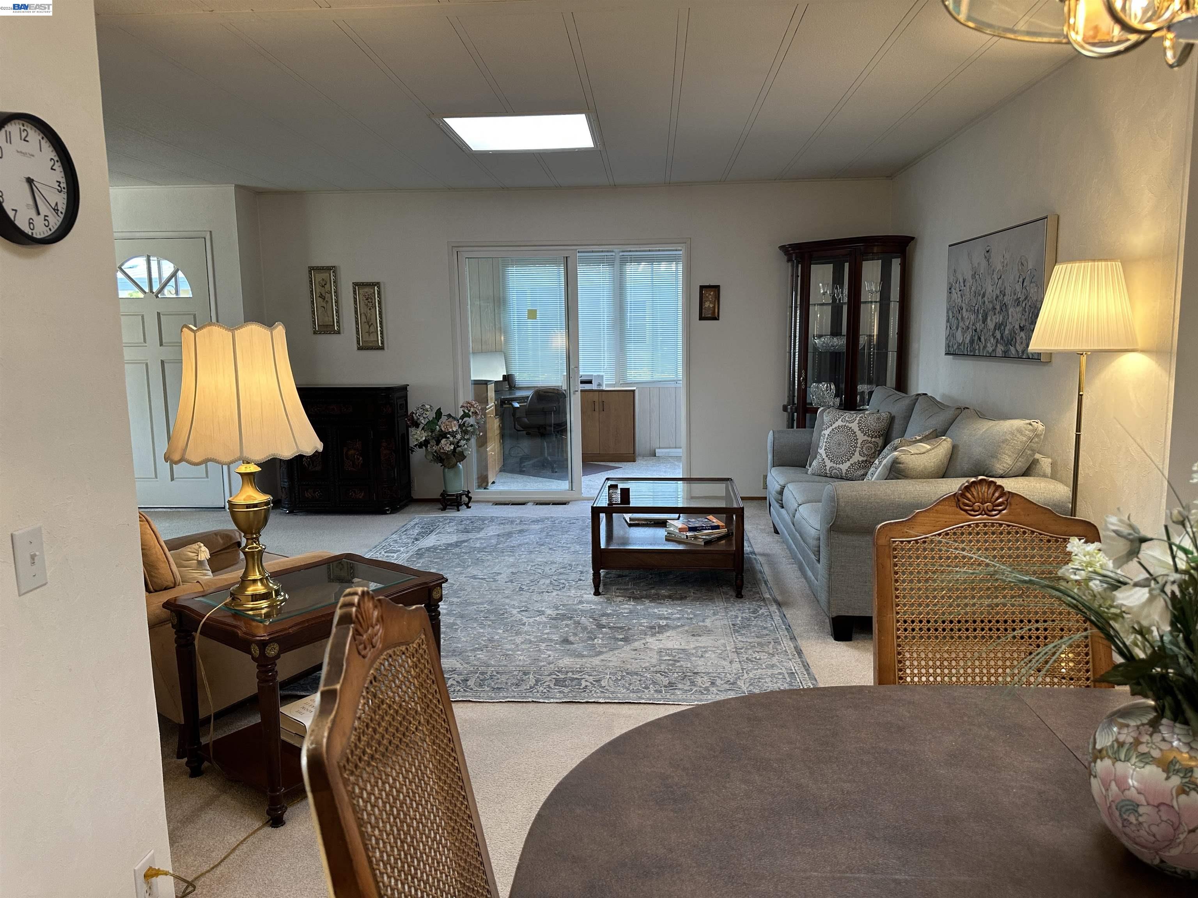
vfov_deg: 56.8
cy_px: 449
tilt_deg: -7.9
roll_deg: +0.5
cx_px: 599
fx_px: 831
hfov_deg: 71.6
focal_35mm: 24
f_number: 1.78
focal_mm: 6.86
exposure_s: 1/60
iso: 125
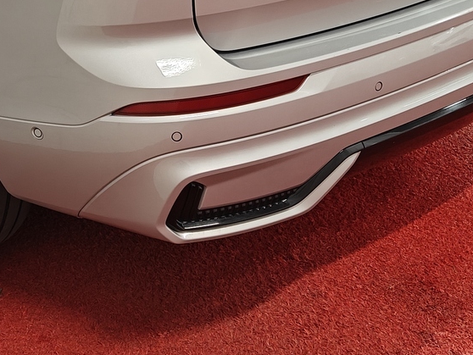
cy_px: -80
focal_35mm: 80
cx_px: 111
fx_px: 1094
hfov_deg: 24.1
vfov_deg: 17.5
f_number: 1.8
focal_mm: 5.59
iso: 64
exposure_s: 1/67
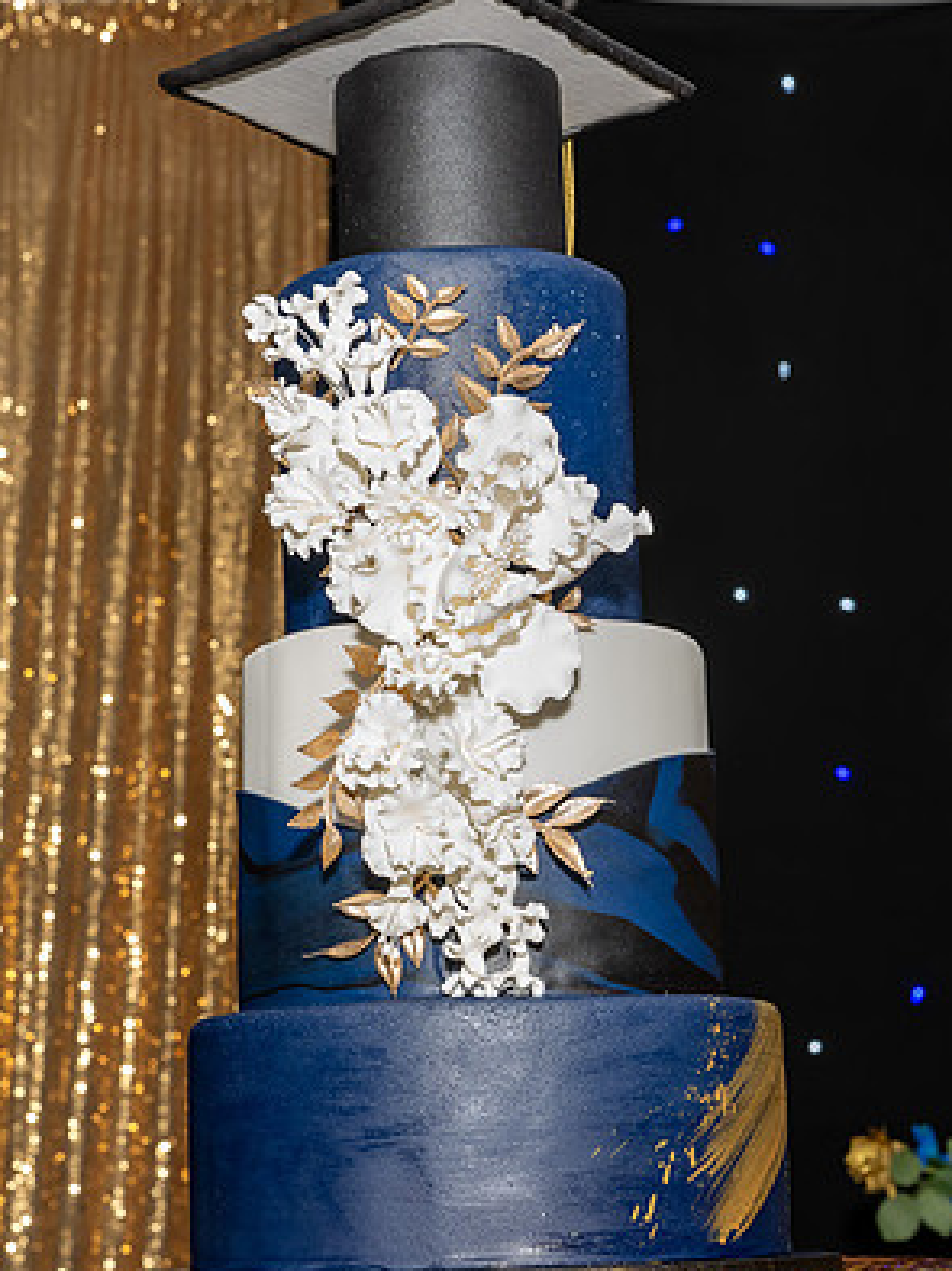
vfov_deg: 26.0
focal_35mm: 75
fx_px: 2753
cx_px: 544
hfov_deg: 19.6
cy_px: 630
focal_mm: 42
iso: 800
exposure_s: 1/250
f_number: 7.1
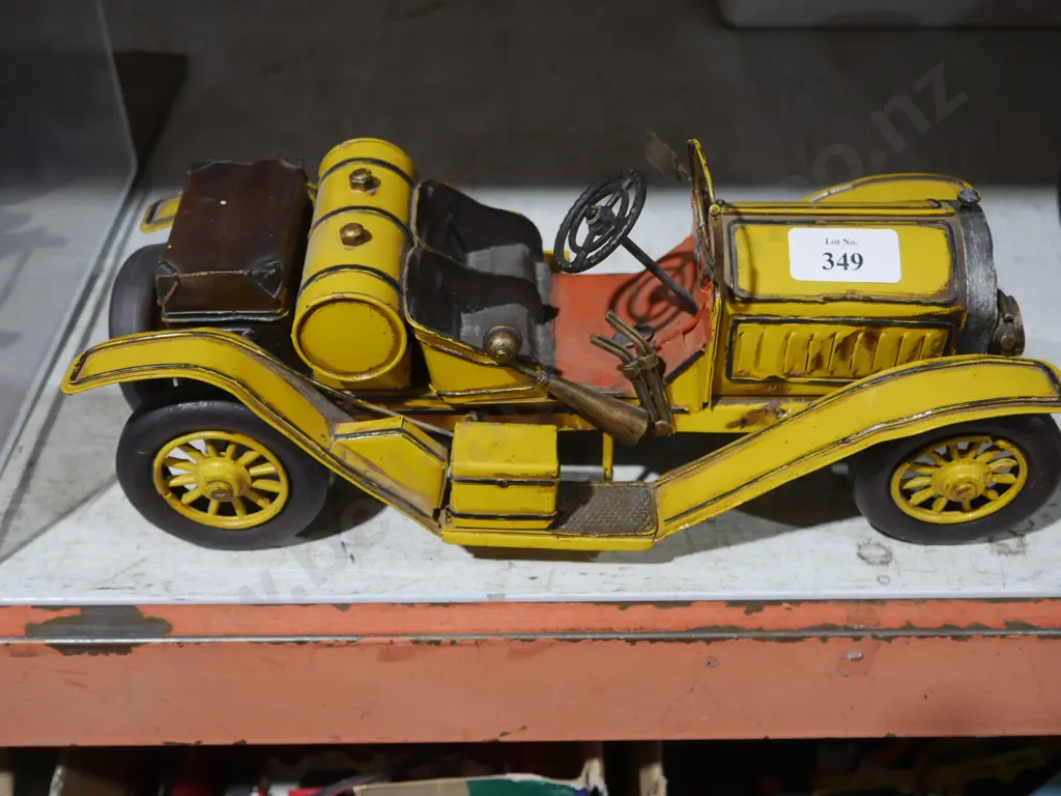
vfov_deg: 34.3
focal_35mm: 42
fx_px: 1287
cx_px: 530
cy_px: 398
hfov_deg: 44.8
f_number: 4.6
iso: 640
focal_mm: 21
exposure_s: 1/60
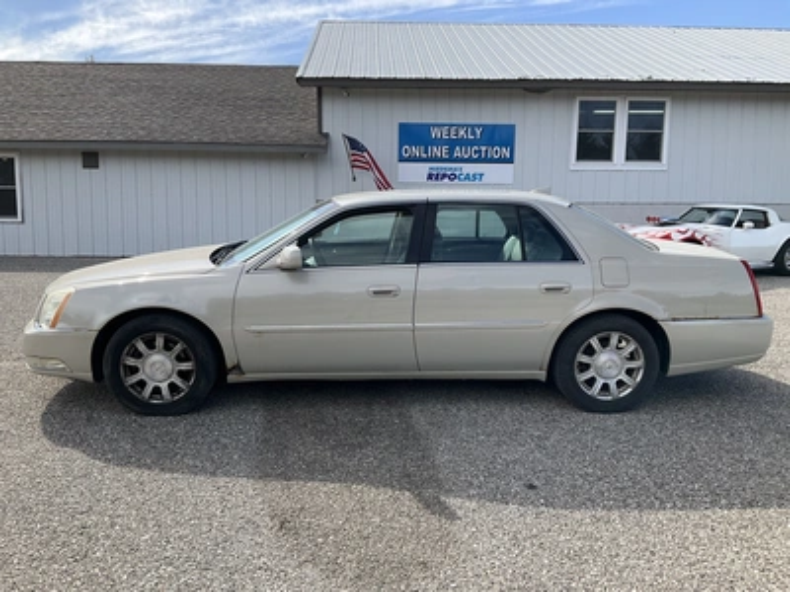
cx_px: 395
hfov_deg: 61.7
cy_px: 296
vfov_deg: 48.2
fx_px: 662
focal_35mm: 29
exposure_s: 1/978
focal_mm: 3
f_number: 1.8
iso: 25
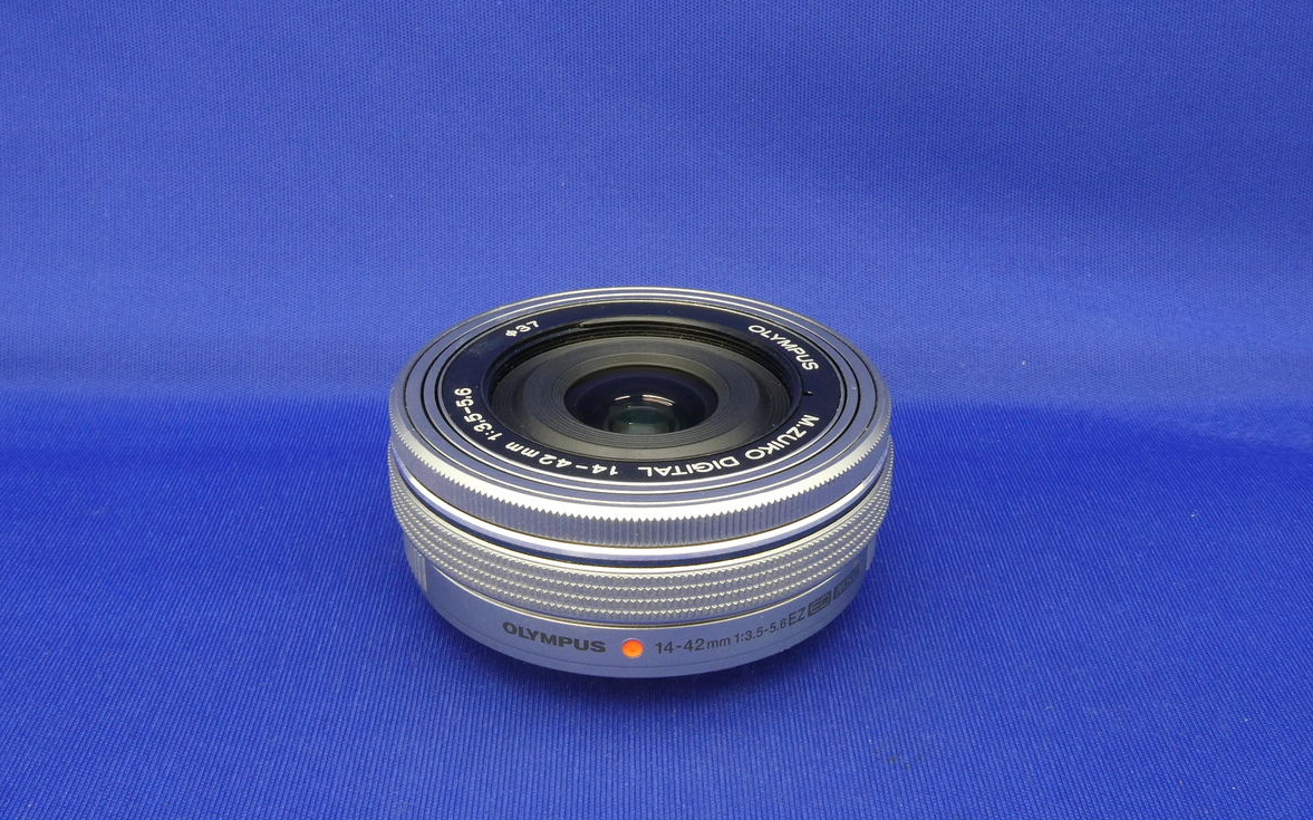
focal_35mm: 40
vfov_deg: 32.0
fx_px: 1431
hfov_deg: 49.3
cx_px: 657
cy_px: 399
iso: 200
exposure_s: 1/1.3
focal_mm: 6.7
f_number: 8
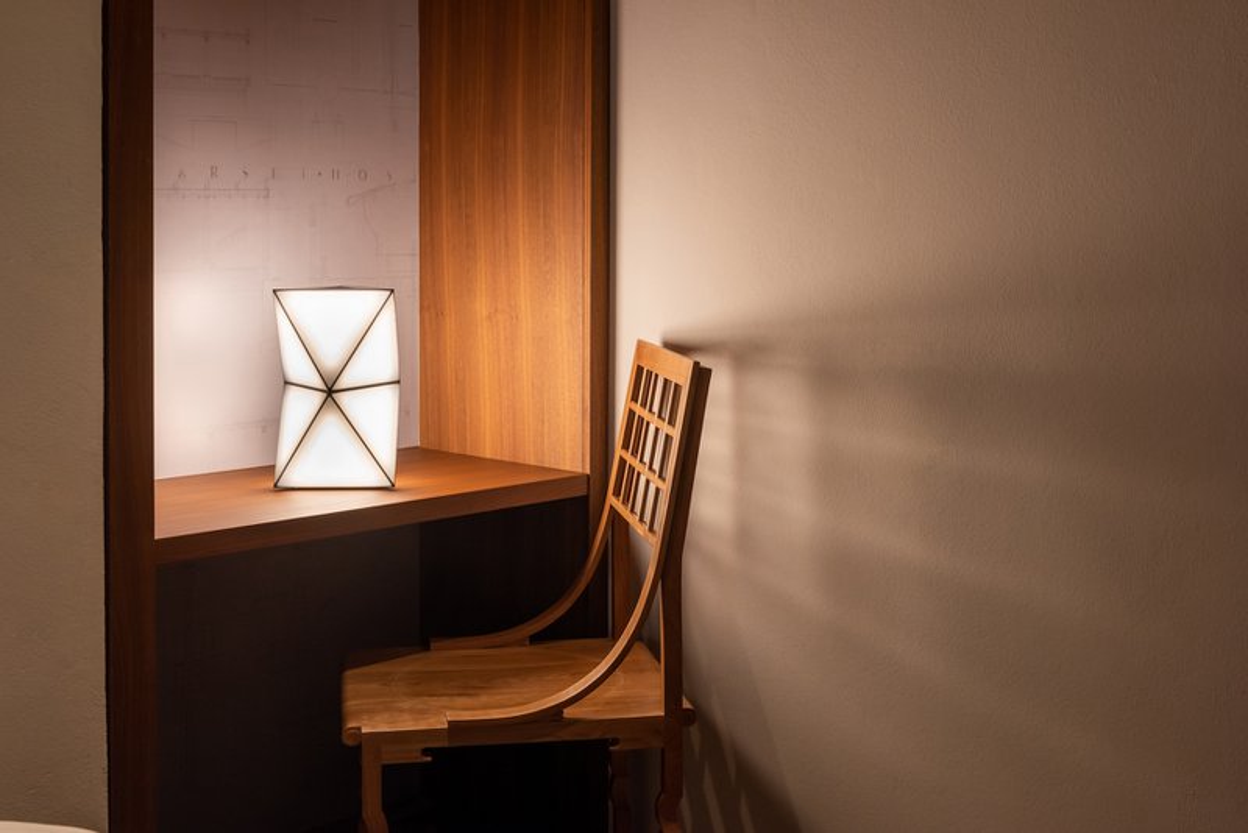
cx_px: 624
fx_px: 1665
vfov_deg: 28.1
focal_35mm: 48
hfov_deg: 41.1
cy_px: 416
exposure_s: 1/15
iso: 250
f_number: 8
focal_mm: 48
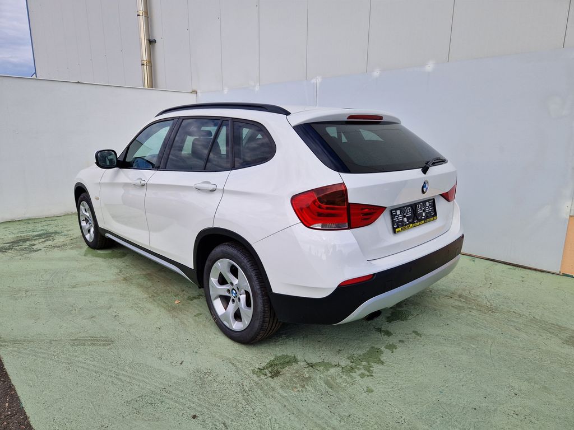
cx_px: 287
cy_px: 215
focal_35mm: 23
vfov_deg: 58.9
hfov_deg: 73.9
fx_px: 381
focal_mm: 5.4
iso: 50
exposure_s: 1/1560
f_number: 1.8
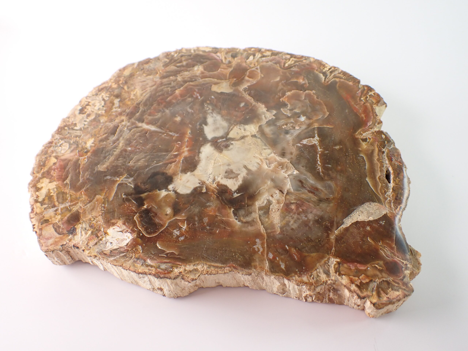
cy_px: 176
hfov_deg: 60.0
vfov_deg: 46.8
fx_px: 406
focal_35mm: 30
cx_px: 234
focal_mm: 5.4
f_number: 2.3
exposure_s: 1/125
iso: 200
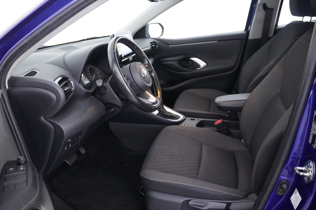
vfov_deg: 45.7
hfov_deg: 64.6
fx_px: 250
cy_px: 105
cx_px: 158
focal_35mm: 28
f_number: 4
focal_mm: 19
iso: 6400
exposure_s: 1/30
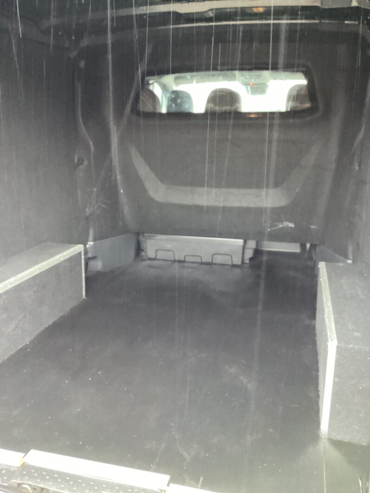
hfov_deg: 45.5
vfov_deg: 58.3
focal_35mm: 31
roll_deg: +0.4
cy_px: 246
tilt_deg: -14.8
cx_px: 185
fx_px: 442
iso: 500
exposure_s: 1/25
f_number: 2.4
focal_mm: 3.3
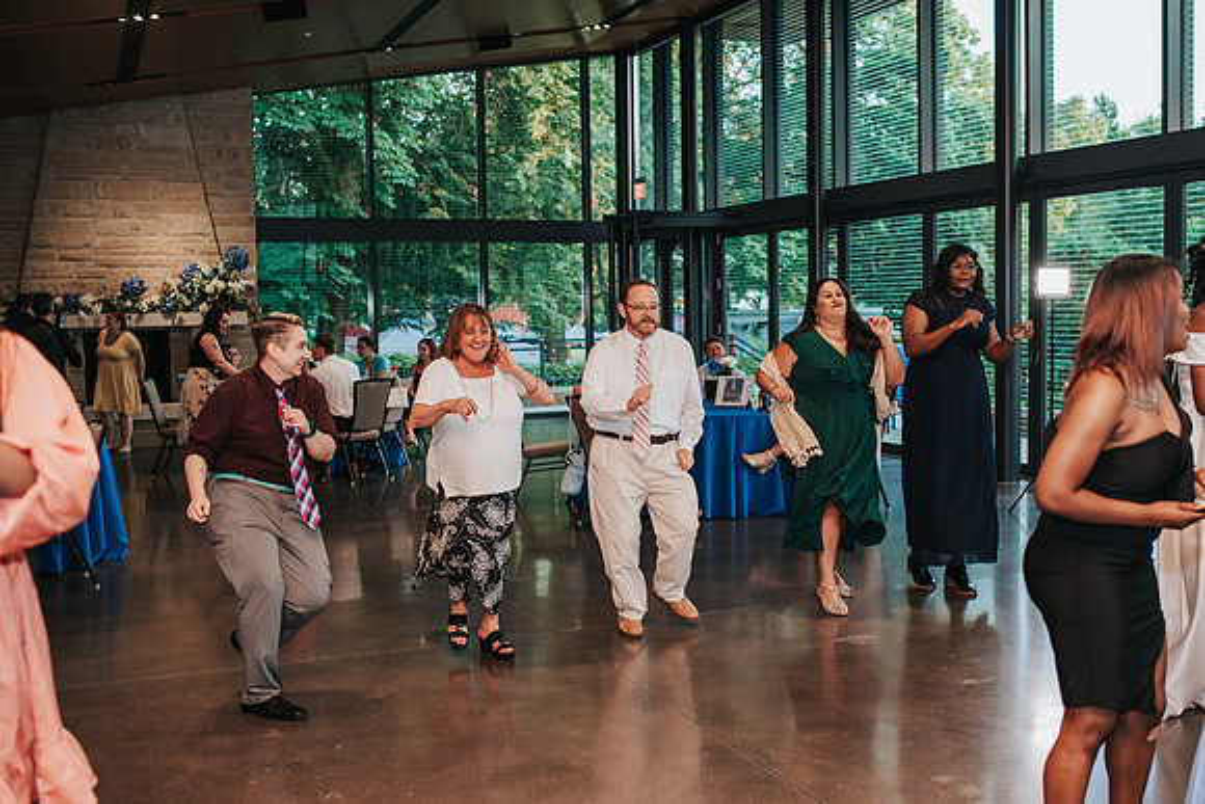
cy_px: 402
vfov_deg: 34.3
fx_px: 1302
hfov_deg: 49.6
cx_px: 655
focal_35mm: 39
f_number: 2.8
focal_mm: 35
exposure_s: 1/160
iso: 720
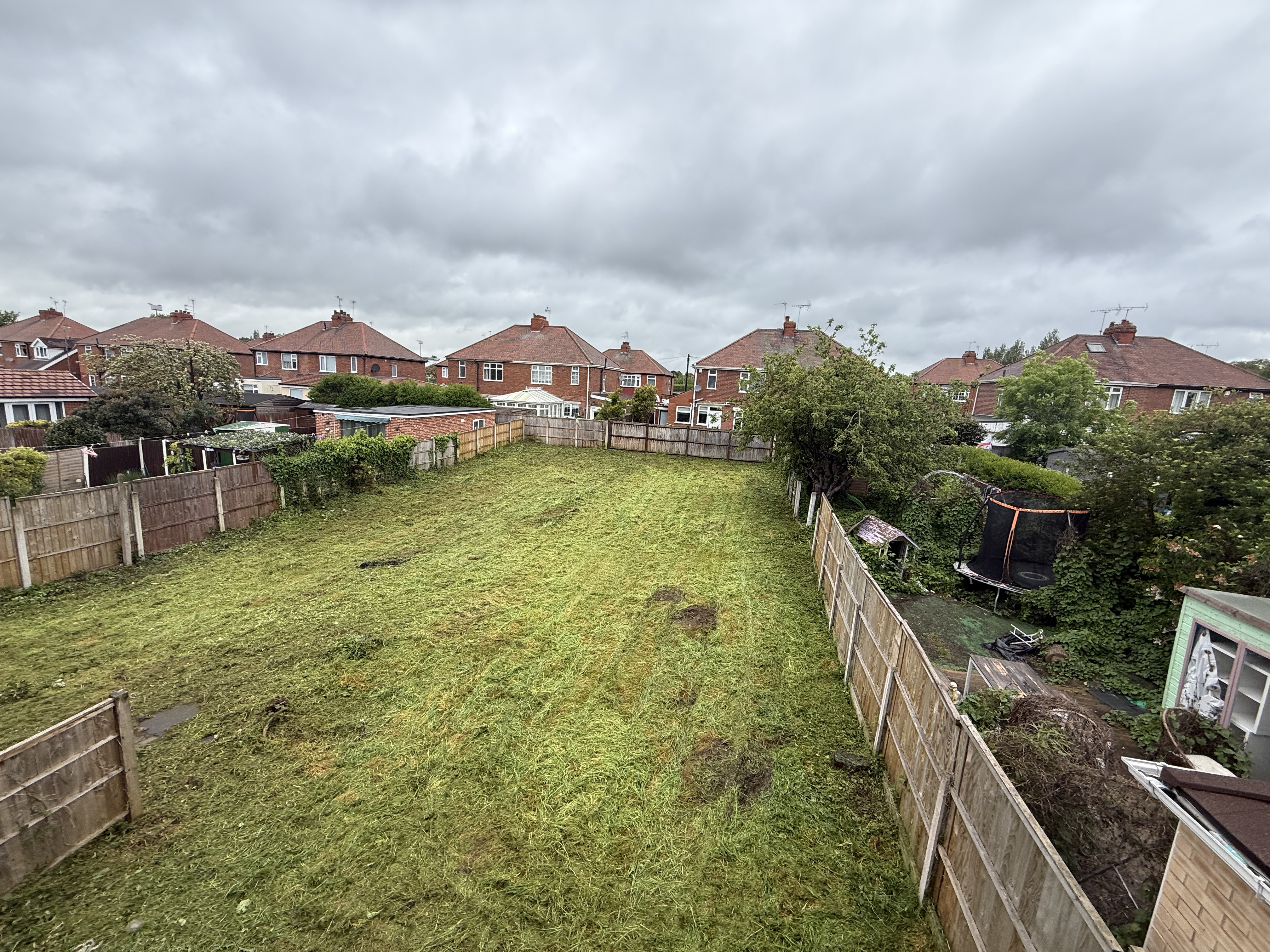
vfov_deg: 85.7
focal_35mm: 14
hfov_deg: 102.1
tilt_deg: -9.7
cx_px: 635
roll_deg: -3.2
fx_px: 514
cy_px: 476
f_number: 2.2
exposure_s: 1/518
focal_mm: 2.22
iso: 50
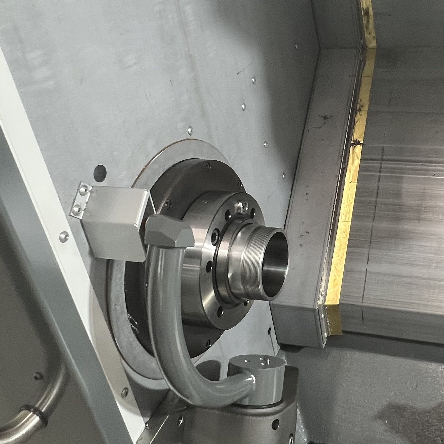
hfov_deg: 44.5
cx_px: 367
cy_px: 145
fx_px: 508
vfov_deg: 46.4
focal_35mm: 35
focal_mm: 1.57
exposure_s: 1/60
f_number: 1.8
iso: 200
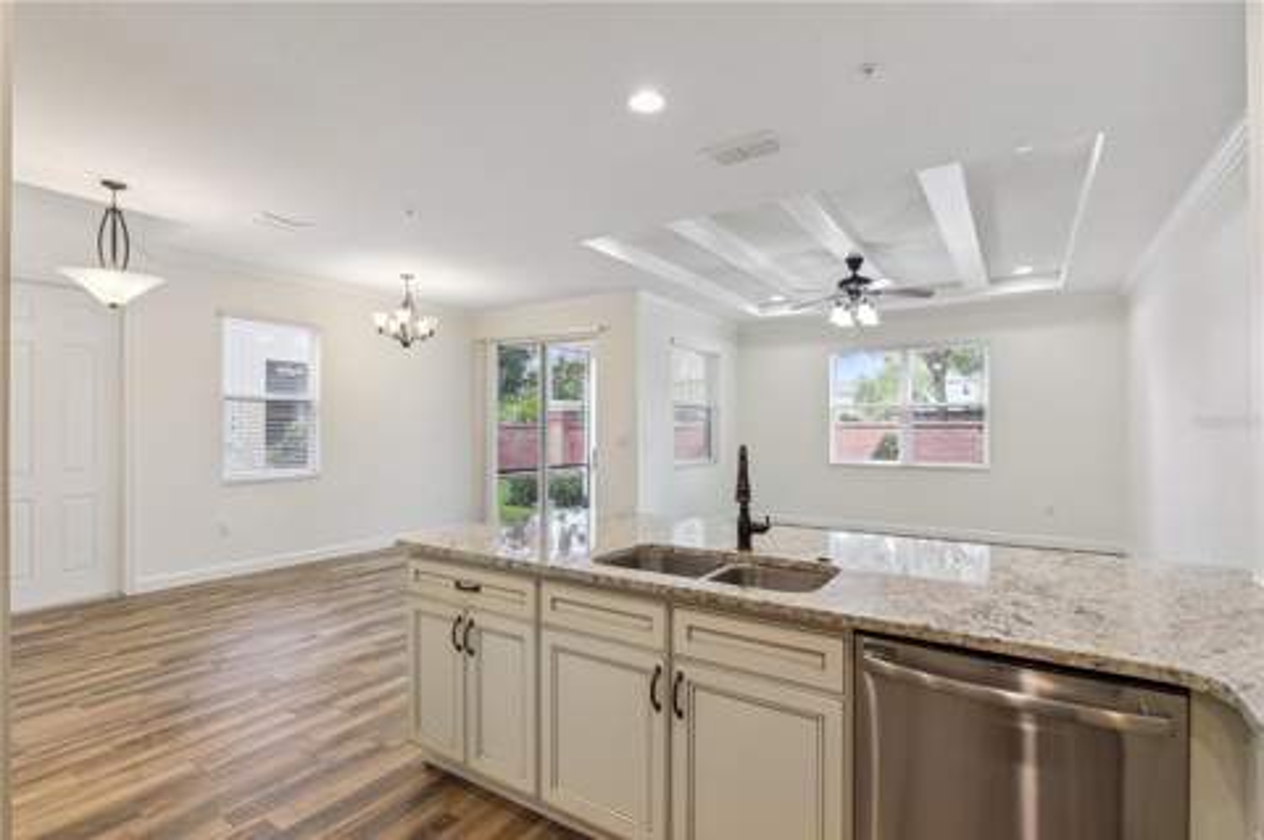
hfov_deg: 96.8
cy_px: 420
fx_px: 561
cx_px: 632
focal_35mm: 16
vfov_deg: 73.6
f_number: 10
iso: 800
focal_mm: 16
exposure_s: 1/25
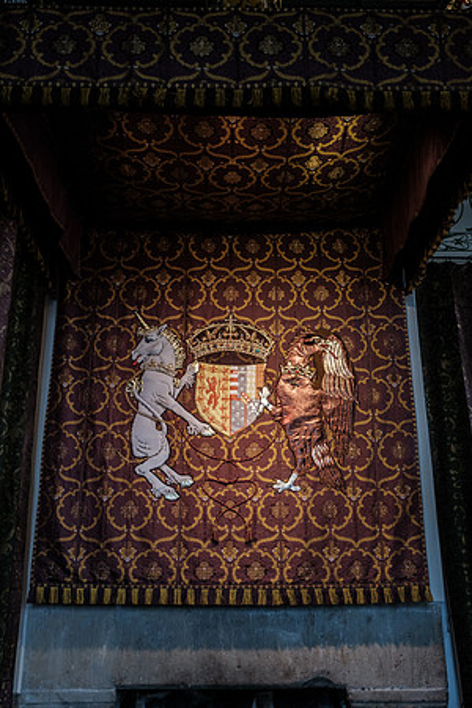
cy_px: 354
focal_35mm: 34
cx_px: 236
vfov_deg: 55.8
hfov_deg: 38.9
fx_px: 669
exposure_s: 1/125
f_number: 2.8
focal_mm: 22.7
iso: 1600
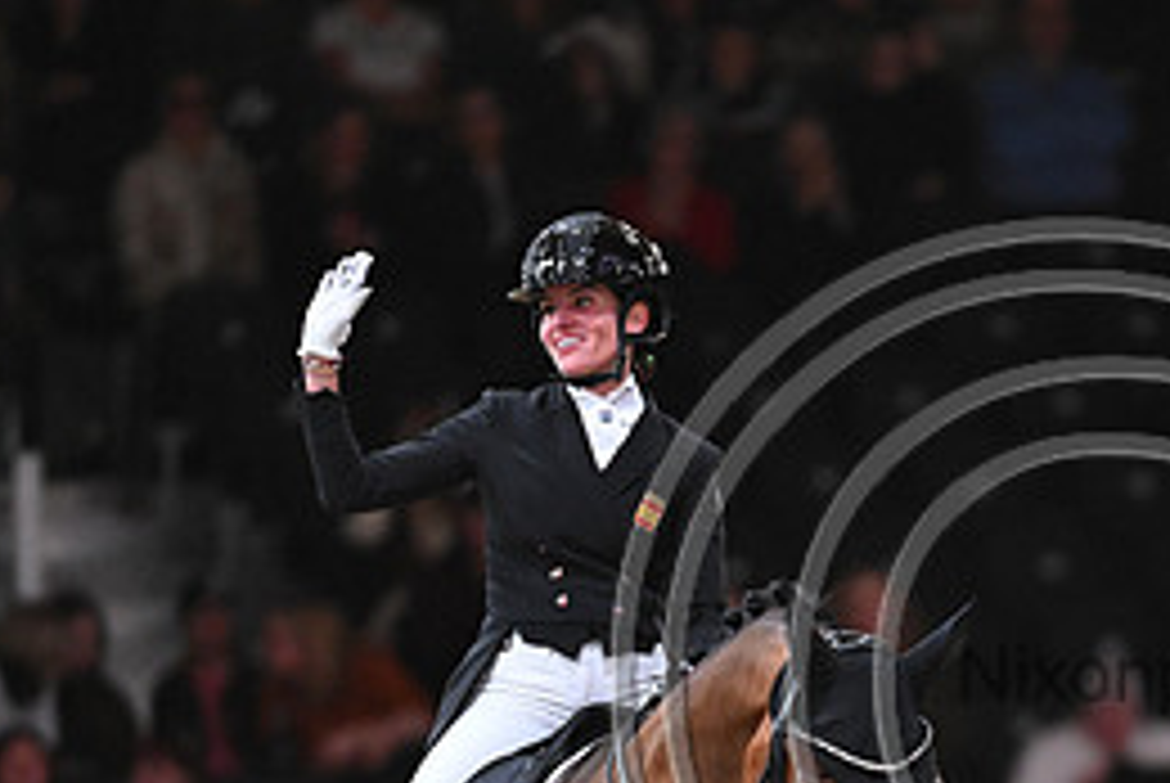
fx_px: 28990
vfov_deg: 1.5
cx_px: 1026
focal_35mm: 891
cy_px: 614
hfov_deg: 2.3
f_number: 4
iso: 6400
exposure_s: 1/640
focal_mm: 400
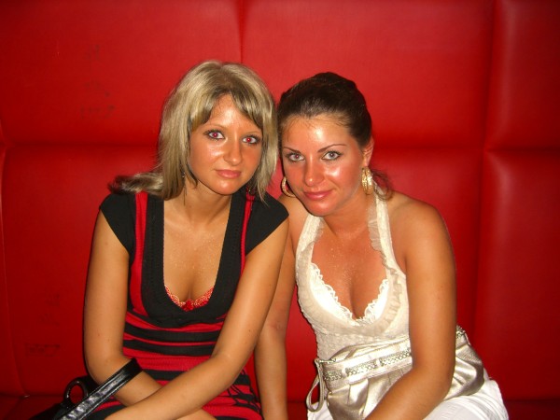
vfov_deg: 37.7
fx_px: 615
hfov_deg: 49.0
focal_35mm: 38
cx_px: 280
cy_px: 210
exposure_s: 1/60
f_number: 2.8
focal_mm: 7.9
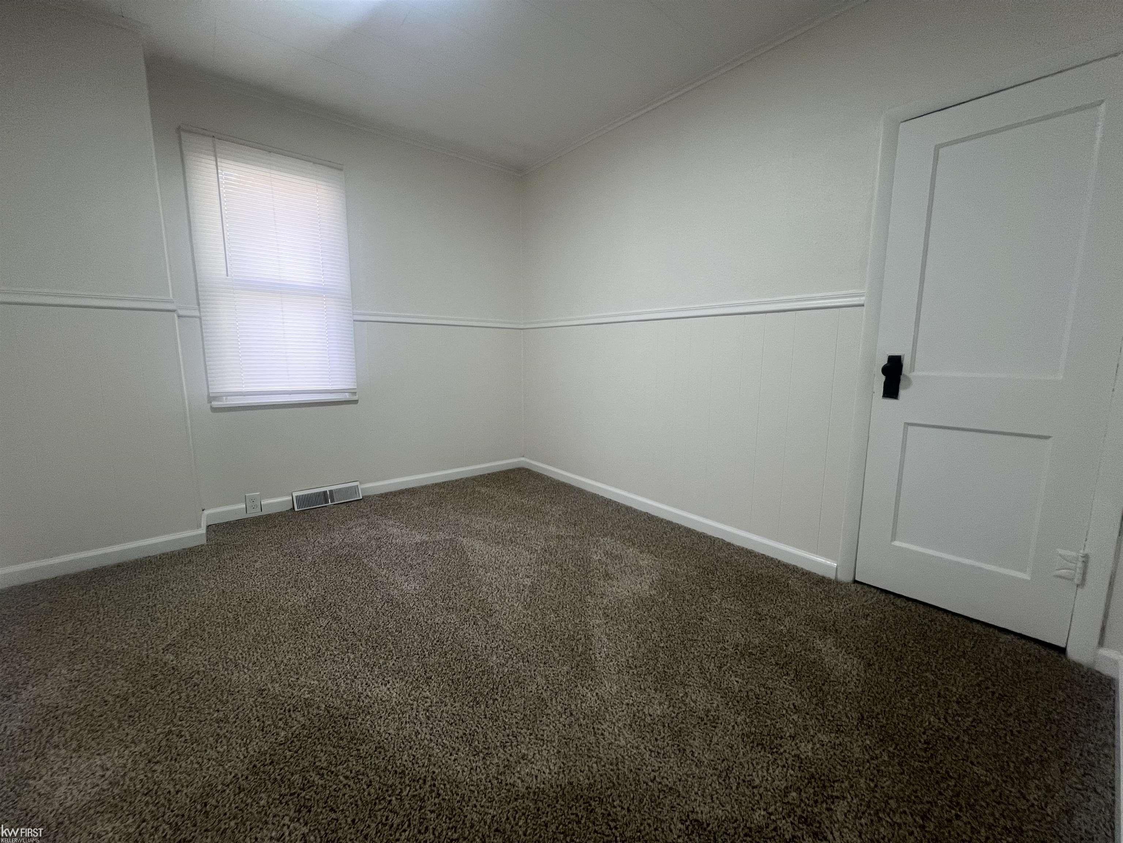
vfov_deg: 89.9
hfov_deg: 106.2
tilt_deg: -7.8
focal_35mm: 13
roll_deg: -0.1
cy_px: 422
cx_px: 562
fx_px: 422
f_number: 1.8
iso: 160
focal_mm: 1.57
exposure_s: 1/120
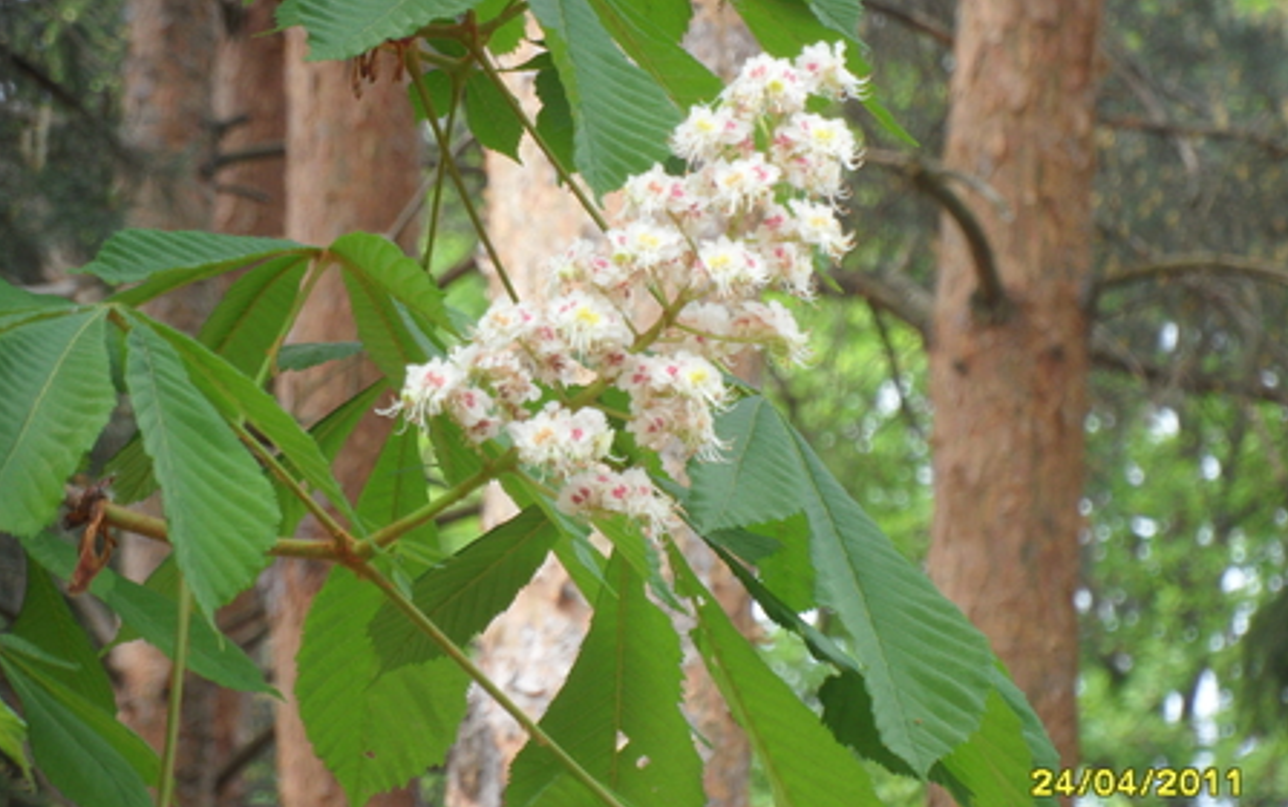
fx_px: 13488
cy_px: 389
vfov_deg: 3.4
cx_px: 643
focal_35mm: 384
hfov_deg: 5.5
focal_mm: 58.5
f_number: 5.8
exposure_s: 1/90
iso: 120
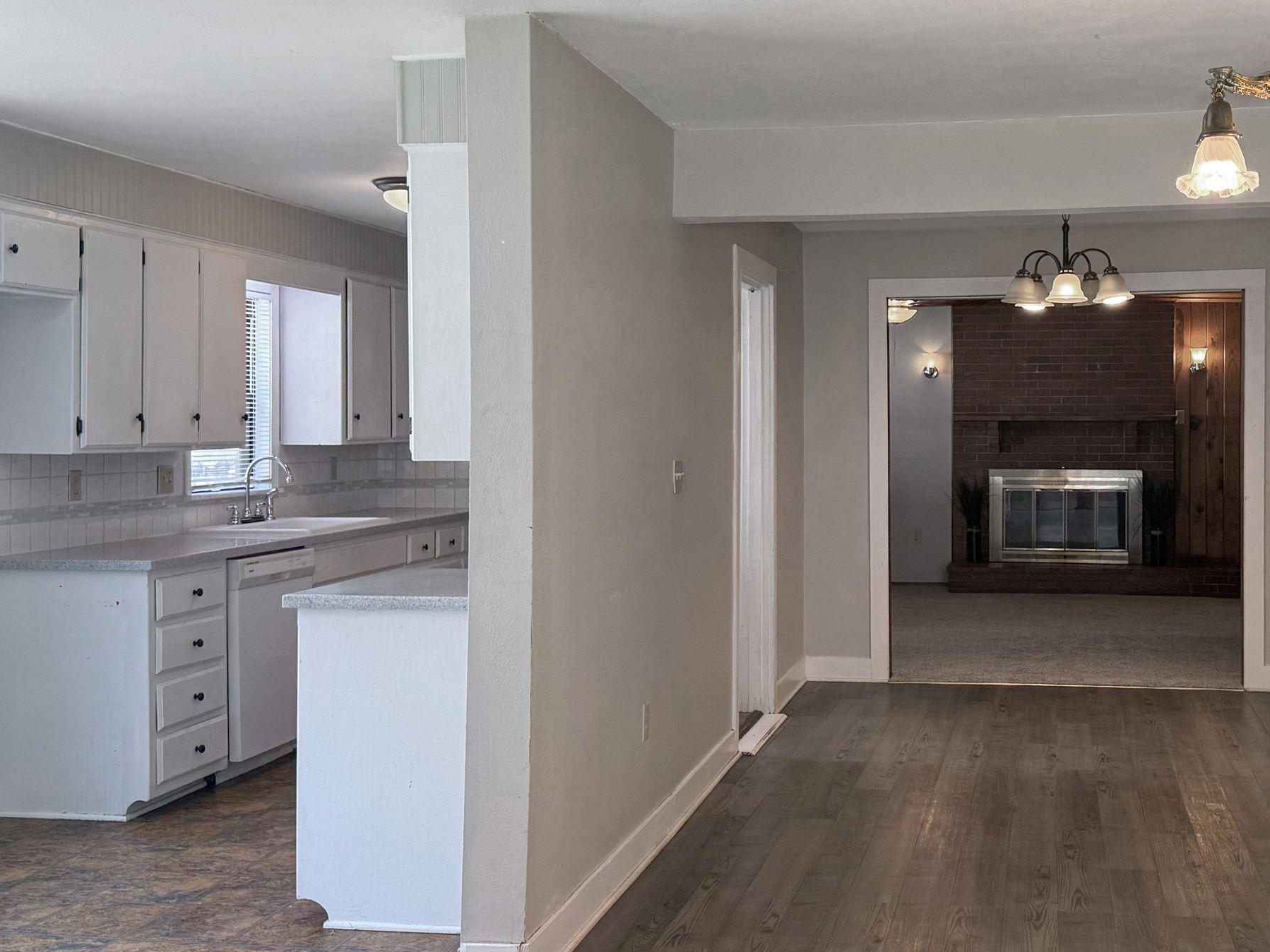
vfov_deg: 35.1
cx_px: 815
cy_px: 457
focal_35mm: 41
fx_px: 1504
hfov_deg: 45.3
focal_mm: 6.76
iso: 125
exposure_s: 1/120
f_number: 1.78
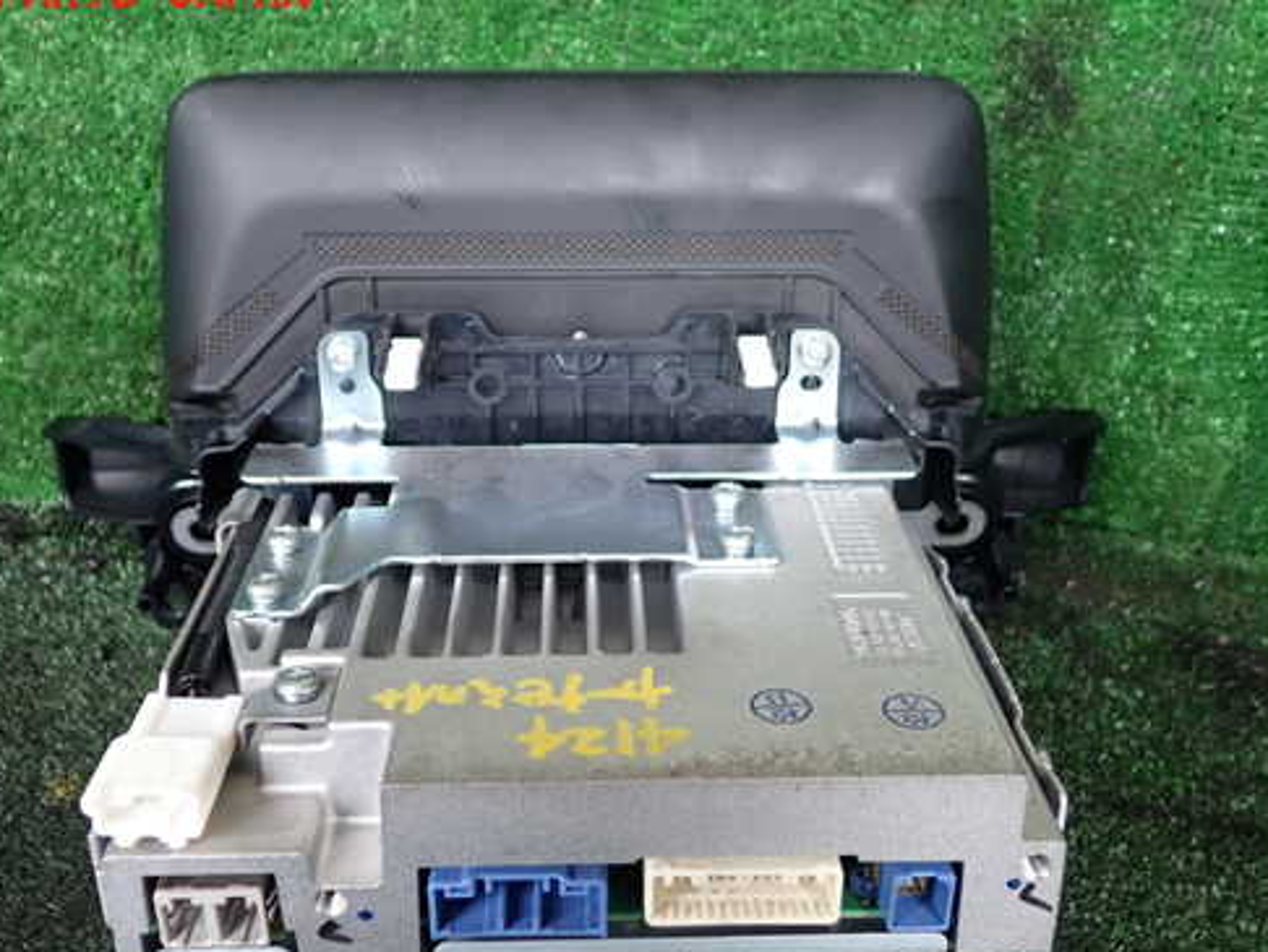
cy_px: 545
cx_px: 618
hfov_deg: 50.1
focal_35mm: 37
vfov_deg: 38.6
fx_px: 1356
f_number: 2.3
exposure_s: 1/30
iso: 200
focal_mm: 5.4
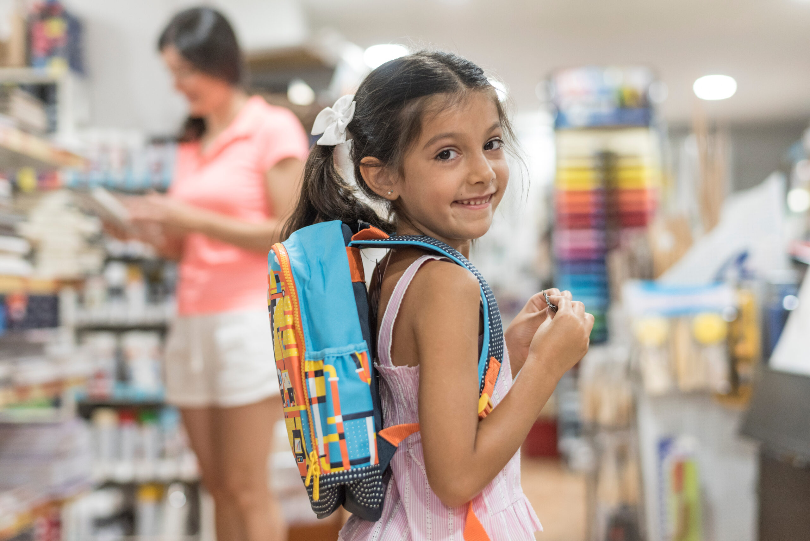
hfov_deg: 34.5
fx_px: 1305
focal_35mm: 58
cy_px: 270
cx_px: 405
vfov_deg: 23.4
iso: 2500
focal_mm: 58
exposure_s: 1/250
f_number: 2.2
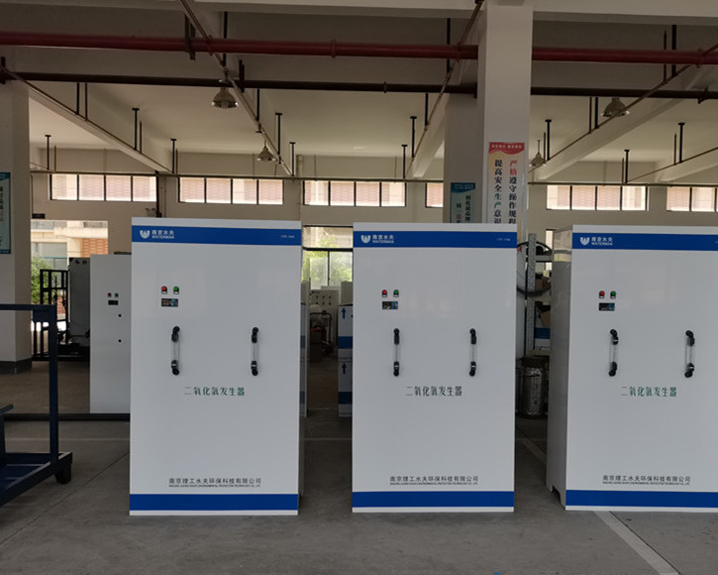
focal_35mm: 28
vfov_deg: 51.5
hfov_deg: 62.2
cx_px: 382
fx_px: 595
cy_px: 286
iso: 50
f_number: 1.8
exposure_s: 1/247
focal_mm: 5.58
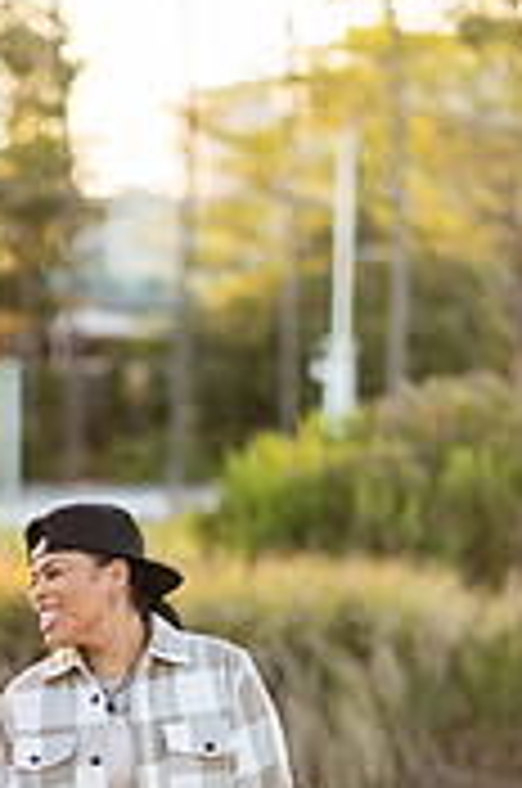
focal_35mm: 219
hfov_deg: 6.2
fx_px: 4782
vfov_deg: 9.3
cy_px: 806
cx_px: -4
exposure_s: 1/640
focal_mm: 85
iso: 100
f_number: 1.8
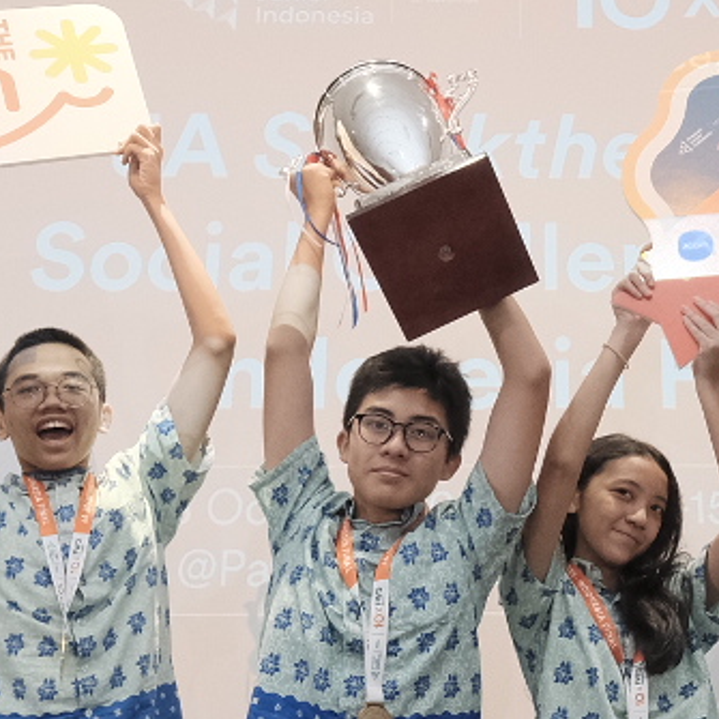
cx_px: 530
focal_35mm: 54
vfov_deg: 31.5
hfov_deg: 31.1
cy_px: 444
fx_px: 1269
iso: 2000
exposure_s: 1/125
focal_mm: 8
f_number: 4
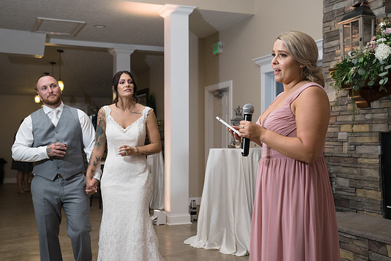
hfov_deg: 40.0
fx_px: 538
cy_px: 130
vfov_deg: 27.3
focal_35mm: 49
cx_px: 196
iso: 2000
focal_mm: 48
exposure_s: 1/200
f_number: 5.6
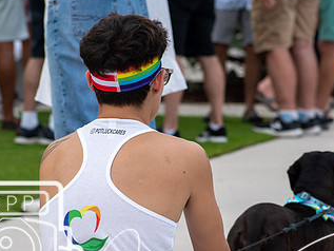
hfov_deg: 6.5
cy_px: 188
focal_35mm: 306
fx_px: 2954
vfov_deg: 4.9
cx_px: 234
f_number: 6.3
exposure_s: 1/640
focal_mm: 116
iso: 200
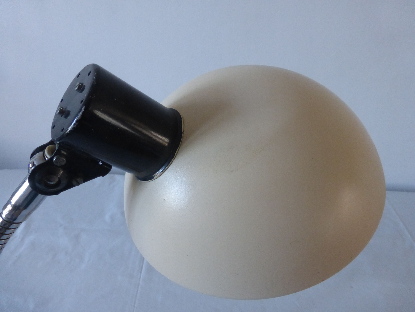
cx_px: 208
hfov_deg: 71.6
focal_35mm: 24
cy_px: 156
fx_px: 288
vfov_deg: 56.8
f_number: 3.3
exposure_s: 1/50
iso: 400
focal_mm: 4.3
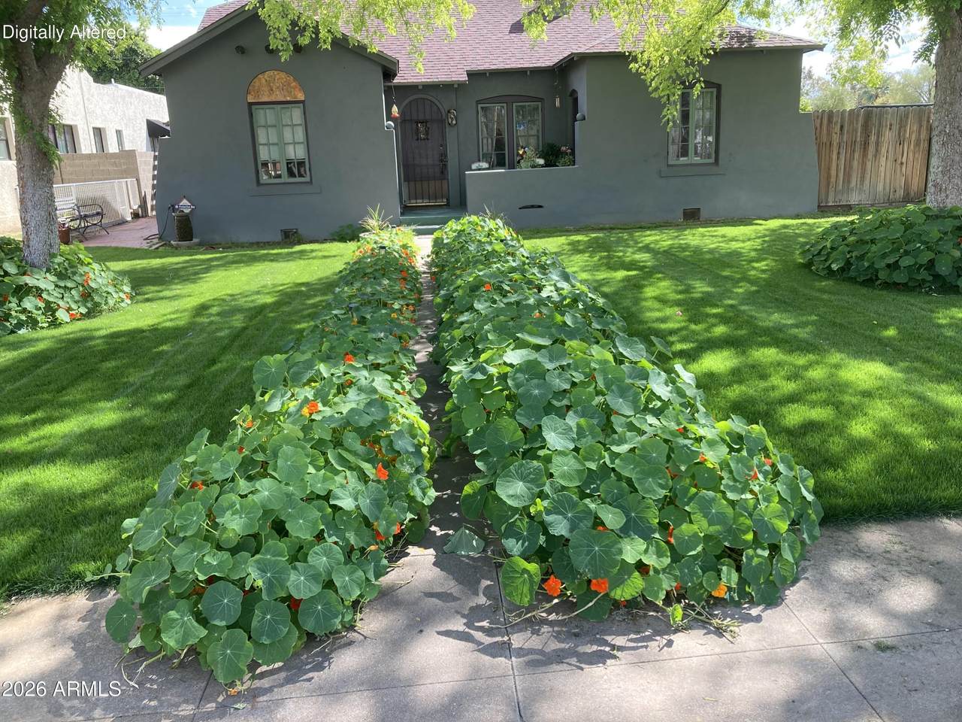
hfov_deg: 63.4
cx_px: 481
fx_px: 778
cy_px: 361
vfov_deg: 49.7
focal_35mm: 28
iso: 20
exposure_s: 1/264
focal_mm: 3.99
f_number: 1.8
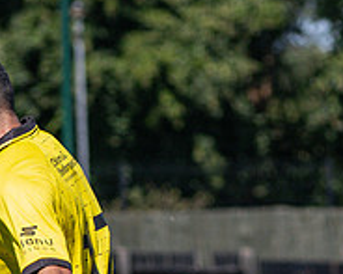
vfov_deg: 2.3
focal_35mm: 663
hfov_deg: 2.9
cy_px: 462
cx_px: 216
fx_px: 6727
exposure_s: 1/3200
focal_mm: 125
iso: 320
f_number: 4
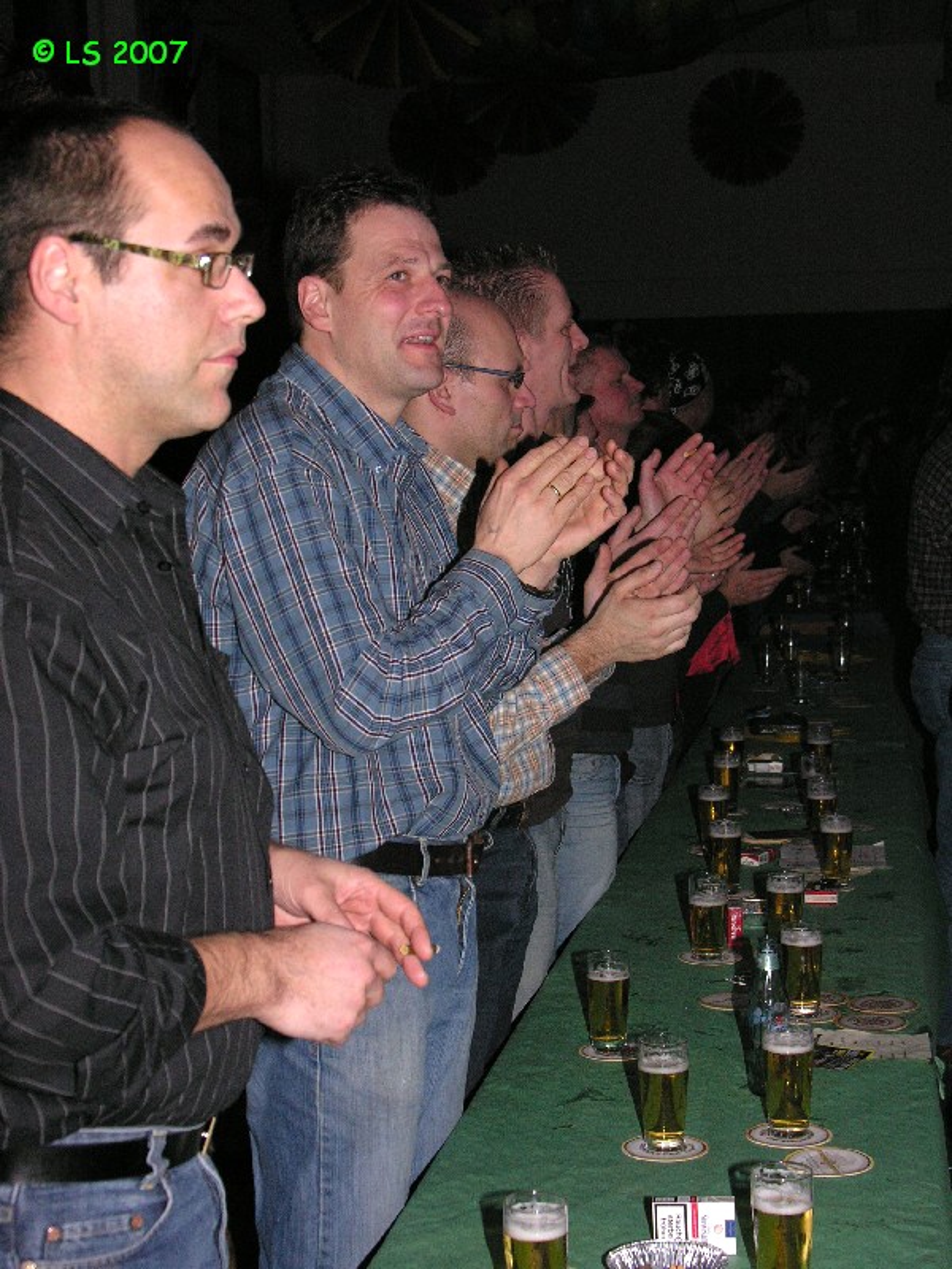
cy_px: 634
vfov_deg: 30.3
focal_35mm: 64
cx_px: 476
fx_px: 2347
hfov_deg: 22.9
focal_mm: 16.4
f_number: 4
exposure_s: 1/60.1
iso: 200
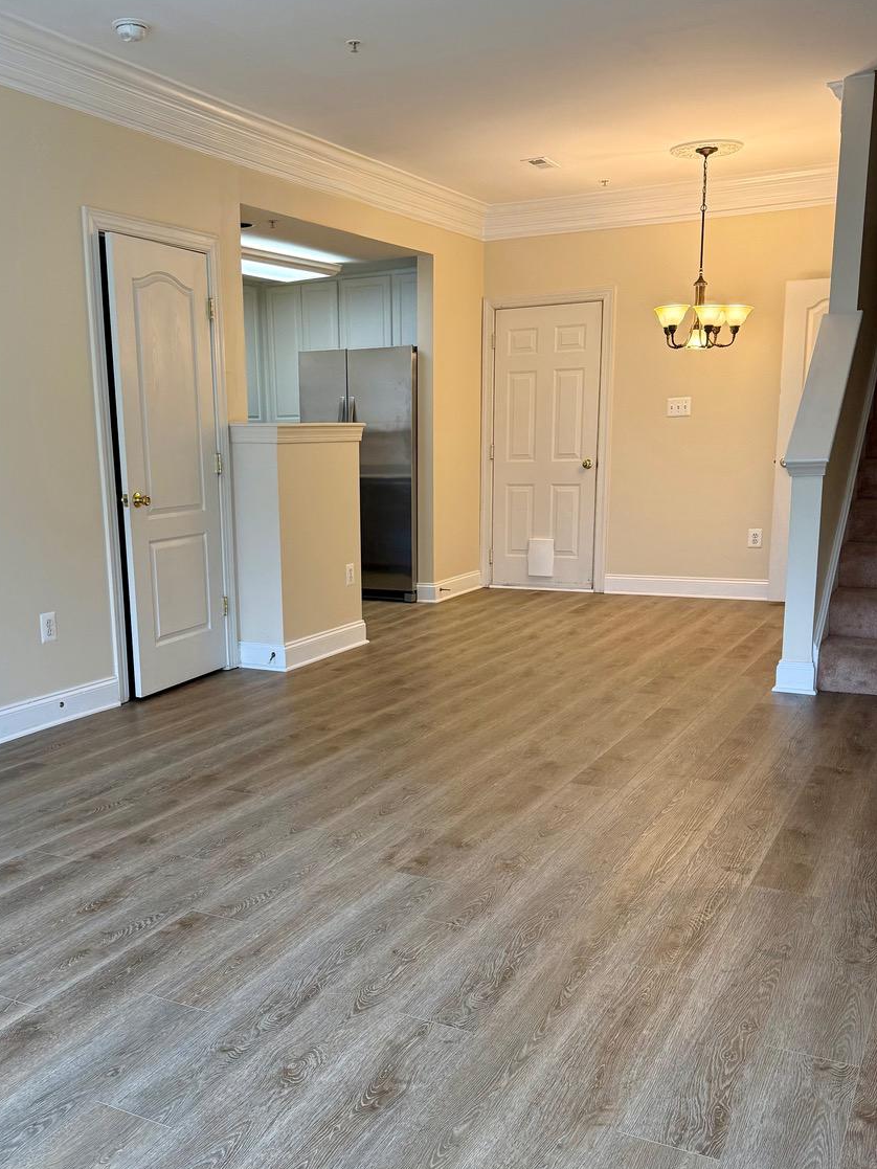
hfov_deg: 42.8
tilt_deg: -12.0
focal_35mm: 33
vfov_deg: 55.0
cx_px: 361
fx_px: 1115
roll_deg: +1.0
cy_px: 696
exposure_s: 1/146
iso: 200
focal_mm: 6.76
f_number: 1.78
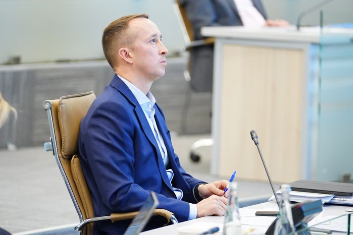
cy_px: 118
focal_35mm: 247
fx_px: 2422
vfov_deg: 5.6
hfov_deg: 8.3
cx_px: 176
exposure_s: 1/250
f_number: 2.8
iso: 2500
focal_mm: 165
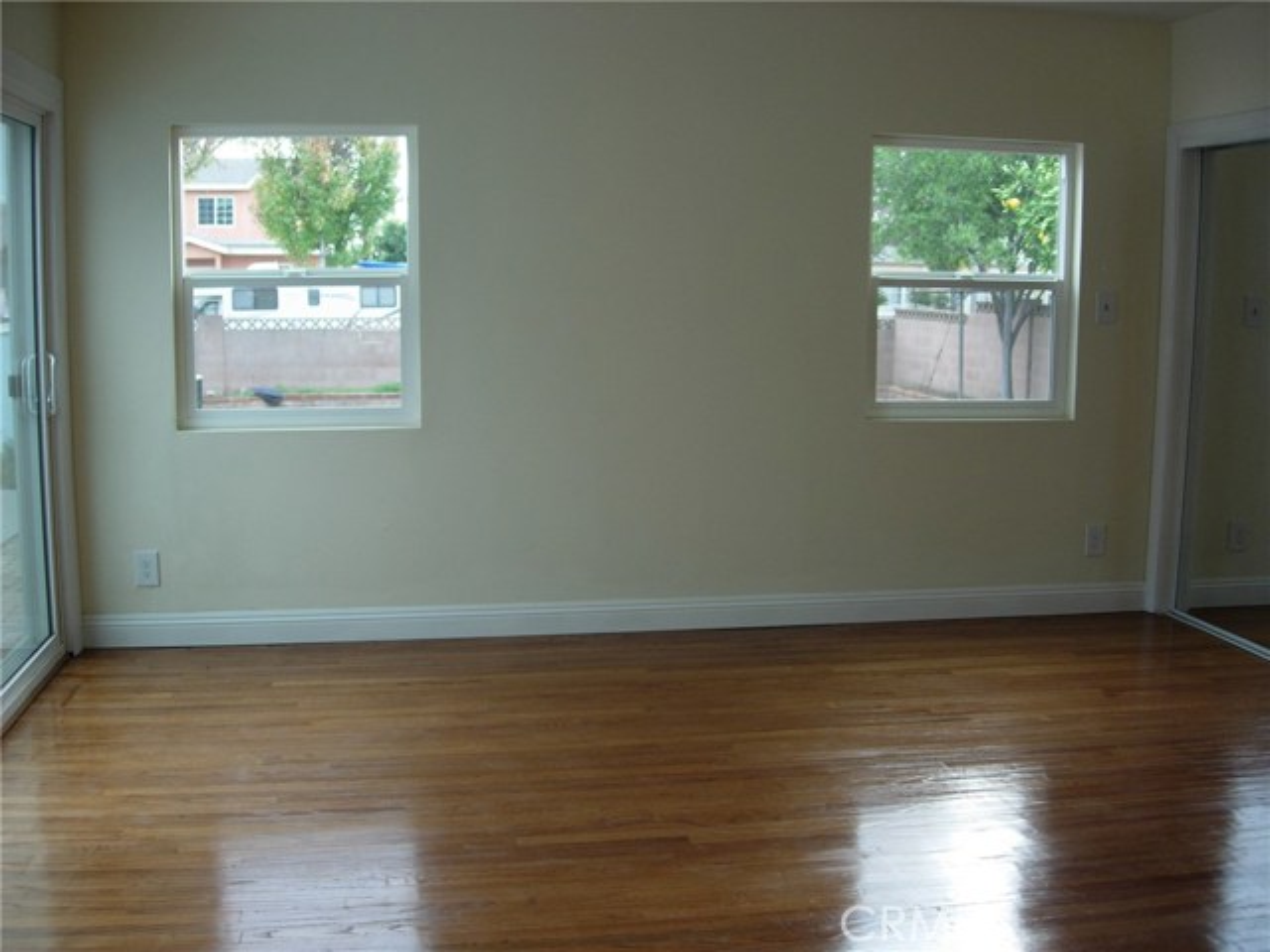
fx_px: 1394
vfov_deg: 37.7
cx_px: 635
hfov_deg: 49.0
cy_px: 476
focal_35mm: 38
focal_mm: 7.8
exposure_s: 1/71.8
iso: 64
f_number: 2.8
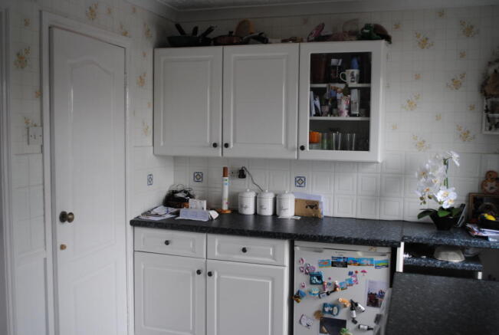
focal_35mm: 36
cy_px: 168
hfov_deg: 53.0
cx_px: 250
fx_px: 500
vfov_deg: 37.0
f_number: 4
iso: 280
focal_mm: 24
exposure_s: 1/30
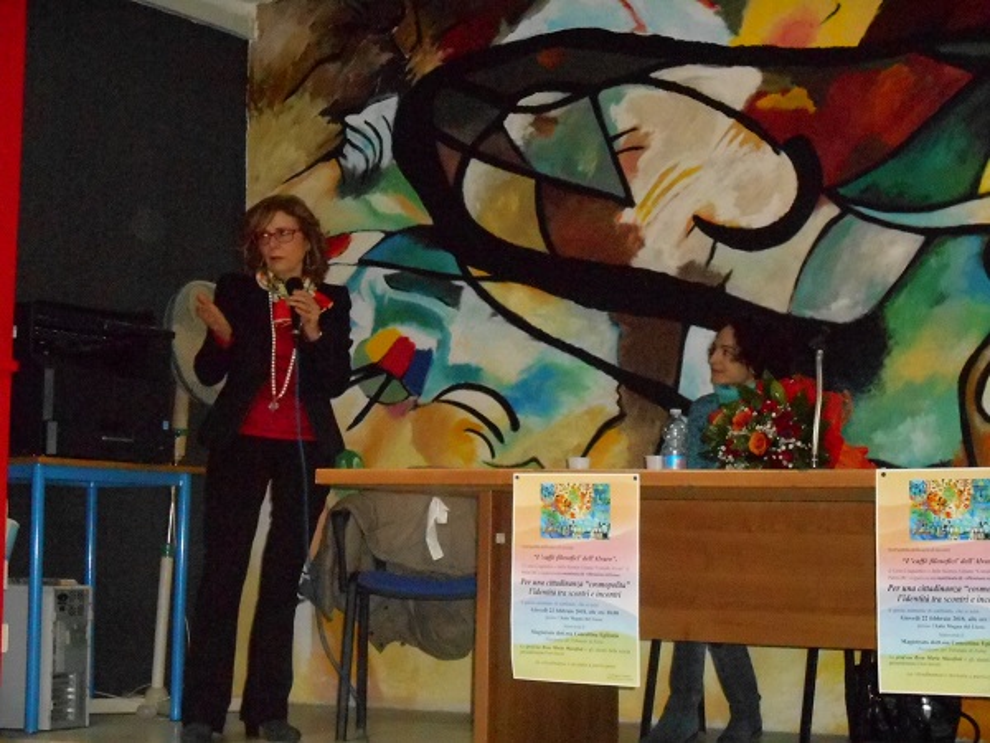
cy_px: 372
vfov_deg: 21.0
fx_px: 2002
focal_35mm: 70
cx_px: 495
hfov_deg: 27.8
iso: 1600
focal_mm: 12.5
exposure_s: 1/60
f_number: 4.5
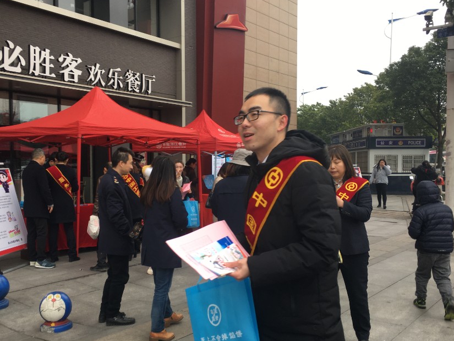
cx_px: 203
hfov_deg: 51.3
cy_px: 187
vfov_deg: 39.6
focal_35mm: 36
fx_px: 472
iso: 25
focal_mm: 4.15
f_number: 2.2
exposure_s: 1/108
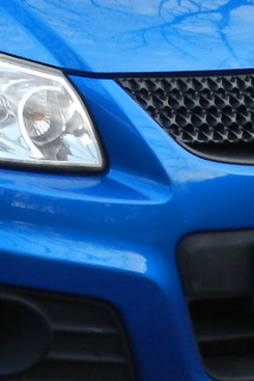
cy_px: -56
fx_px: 1639
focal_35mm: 155
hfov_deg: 8.7
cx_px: -113
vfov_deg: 13.0
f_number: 4
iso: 200
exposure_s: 1/30
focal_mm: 6.7
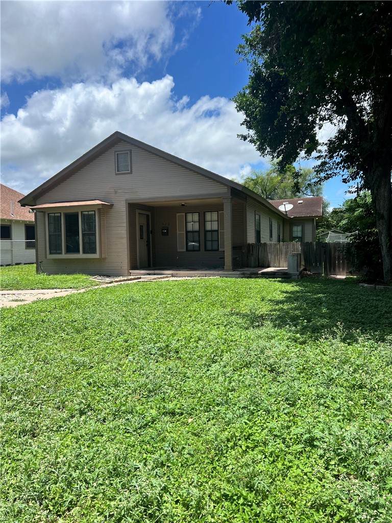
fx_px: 393
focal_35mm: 26
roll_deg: +2.2
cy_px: 262
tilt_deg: -2.4
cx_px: 196
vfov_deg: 67.3
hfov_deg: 53.1
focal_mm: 5.7
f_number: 1.5
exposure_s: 1/3968
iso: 50
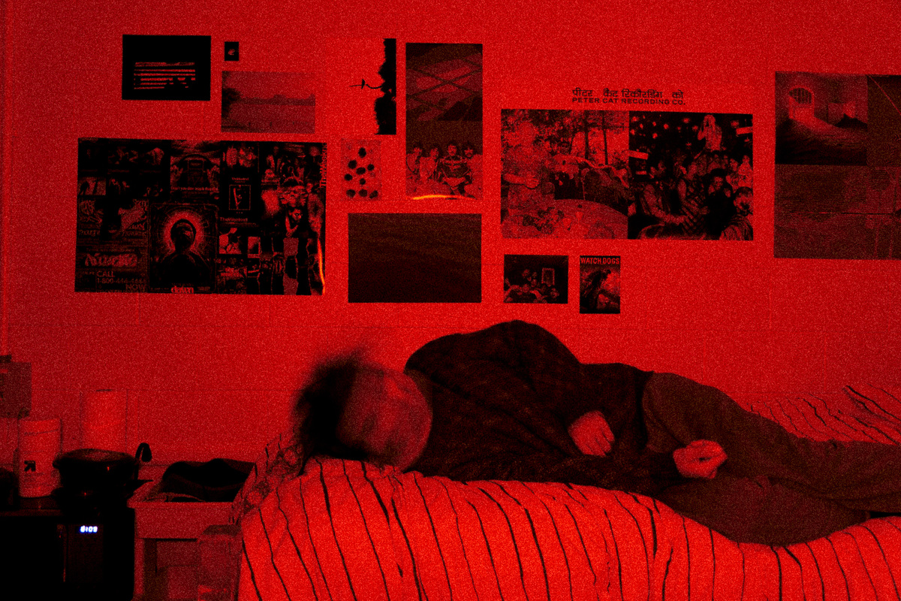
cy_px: 300
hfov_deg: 67.4
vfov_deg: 47.9
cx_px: 450
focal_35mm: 27
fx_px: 676
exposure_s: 1/3
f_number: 3.5
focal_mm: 18
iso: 100
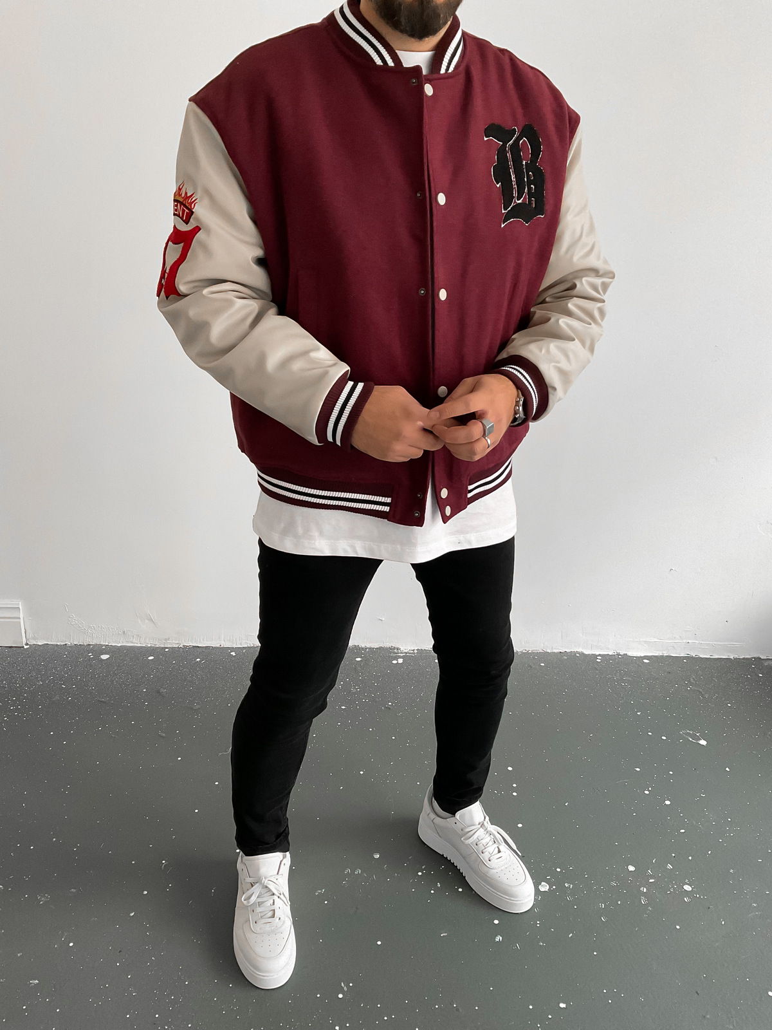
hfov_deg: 48.2
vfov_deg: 61.7
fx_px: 862
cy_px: 515
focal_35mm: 29
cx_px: 386
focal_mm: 3
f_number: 1.8
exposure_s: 1/60
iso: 125
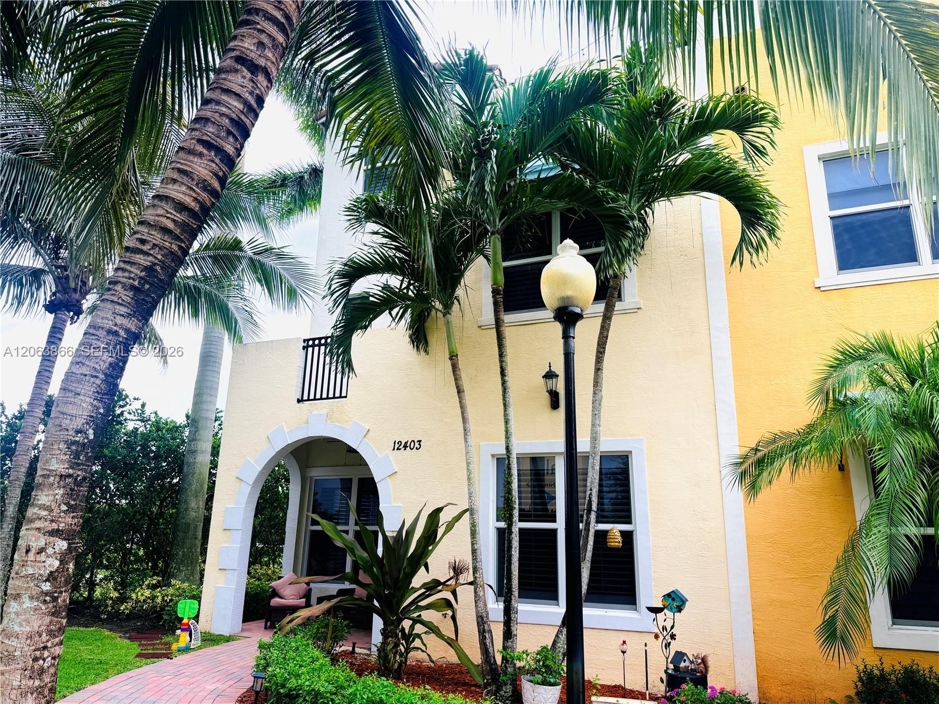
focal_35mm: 24
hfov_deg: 71.6
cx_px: 470
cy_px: 352
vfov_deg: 56.8
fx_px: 651
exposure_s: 1/757
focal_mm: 6.76
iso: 100
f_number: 1.78
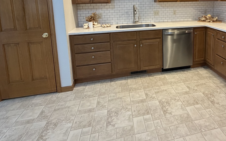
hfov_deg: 72.1
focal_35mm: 24
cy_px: 19
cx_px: 154
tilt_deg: -7.9
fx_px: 148
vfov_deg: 46.9
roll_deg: +1.5
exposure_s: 1/60
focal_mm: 2.22
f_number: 2.2
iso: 320
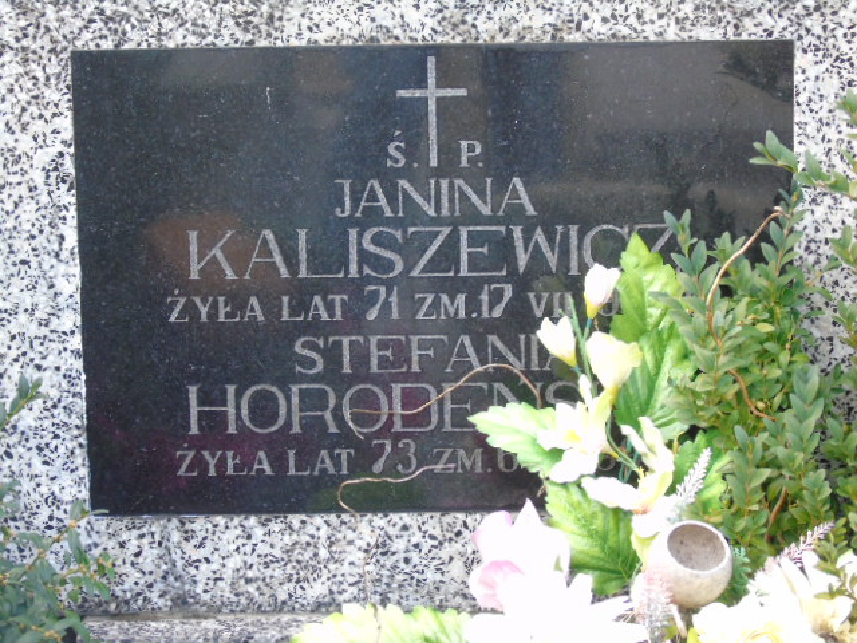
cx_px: 428
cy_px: 322
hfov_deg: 13.9
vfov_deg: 10.4
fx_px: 3516
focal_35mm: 142
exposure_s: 1/60
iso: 400
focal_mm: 25
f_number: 4.7
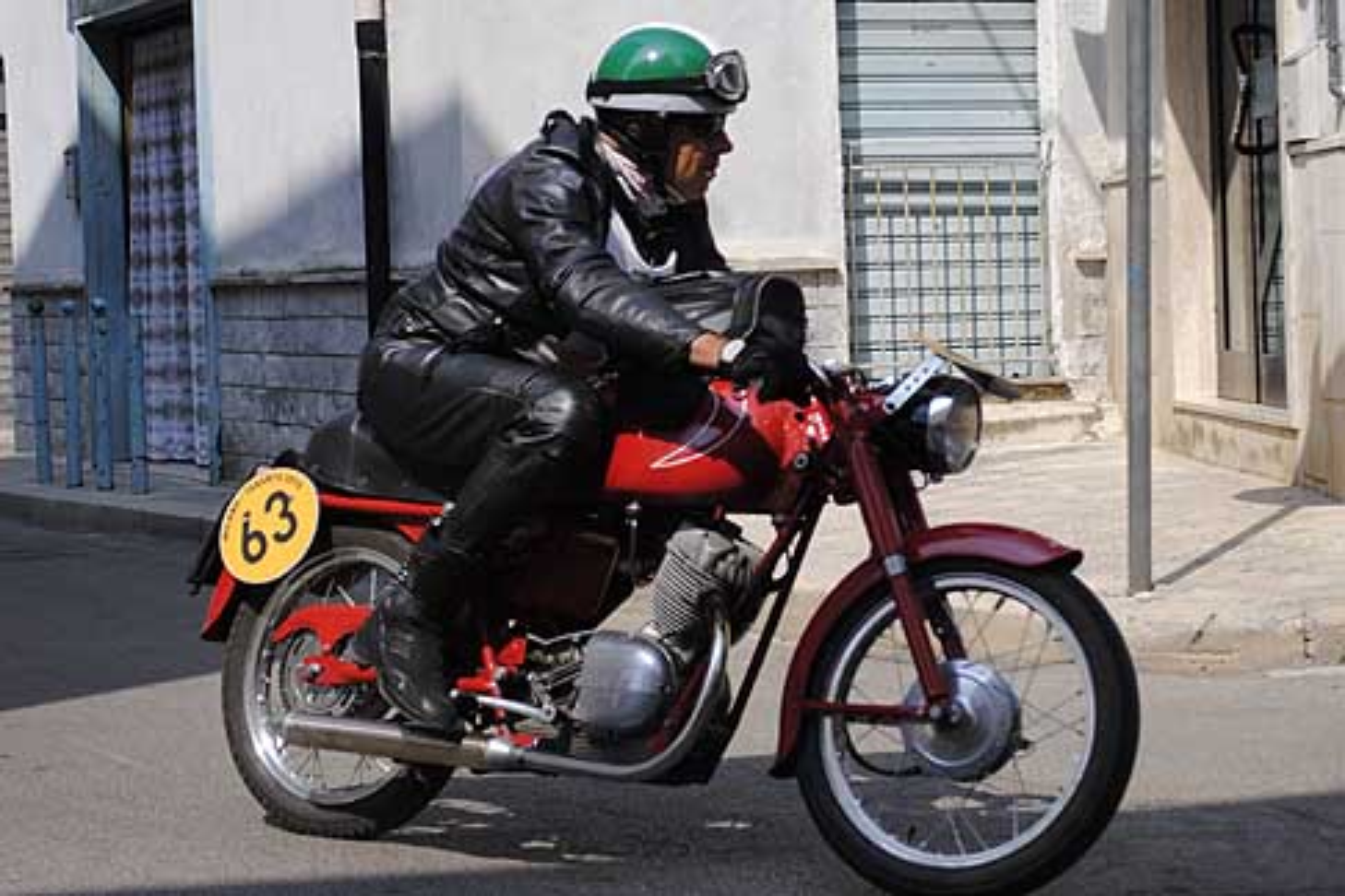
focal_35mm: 63
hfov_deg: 31.9
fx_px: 2354
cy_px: 448
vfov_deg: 21.6
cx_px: 672
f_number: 5.3
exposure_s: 1/1000
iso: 200
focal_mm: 42
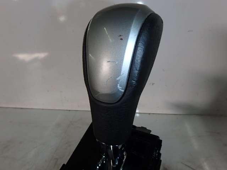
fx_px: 138
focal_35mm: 21
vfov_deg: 63.4
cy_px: 85
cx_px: 114
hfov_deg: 79.0
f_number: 6
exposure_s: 1/30
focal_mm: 3.7
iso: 160
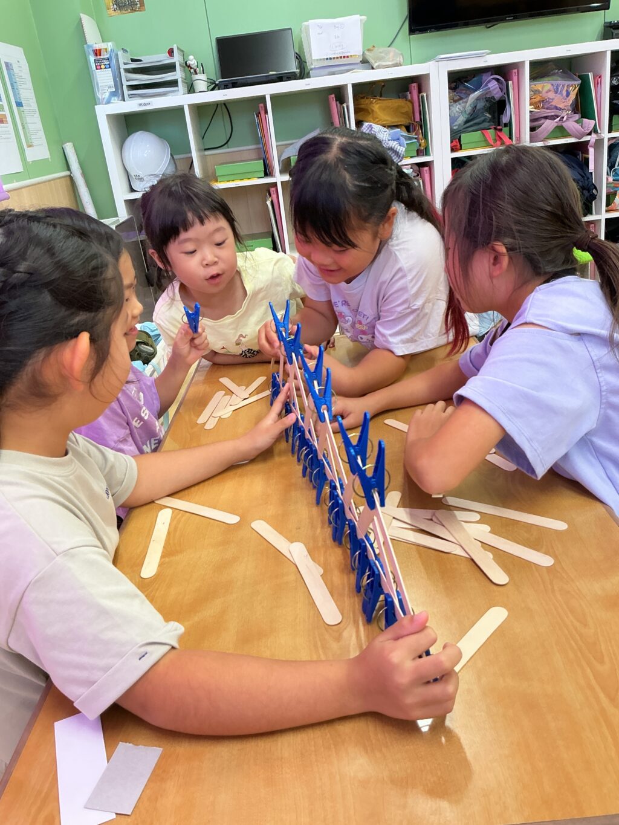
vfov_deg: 61.7
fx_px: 691
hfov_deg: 48.2
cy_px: 412
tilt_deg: -22.3
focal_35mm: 29
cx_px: 310
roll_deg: +7.7
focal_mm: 3
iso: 64
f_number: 1.8
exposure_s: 1/50
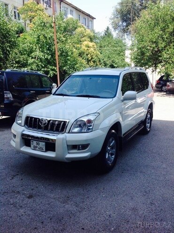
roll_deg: +1.5
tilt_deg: -10.1
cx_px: 87
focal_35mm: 35
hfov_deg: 40.6
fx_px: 235
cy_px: 116
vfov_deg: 52.7
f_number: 2.4
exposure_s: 1/630
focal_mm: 4.28
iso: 50
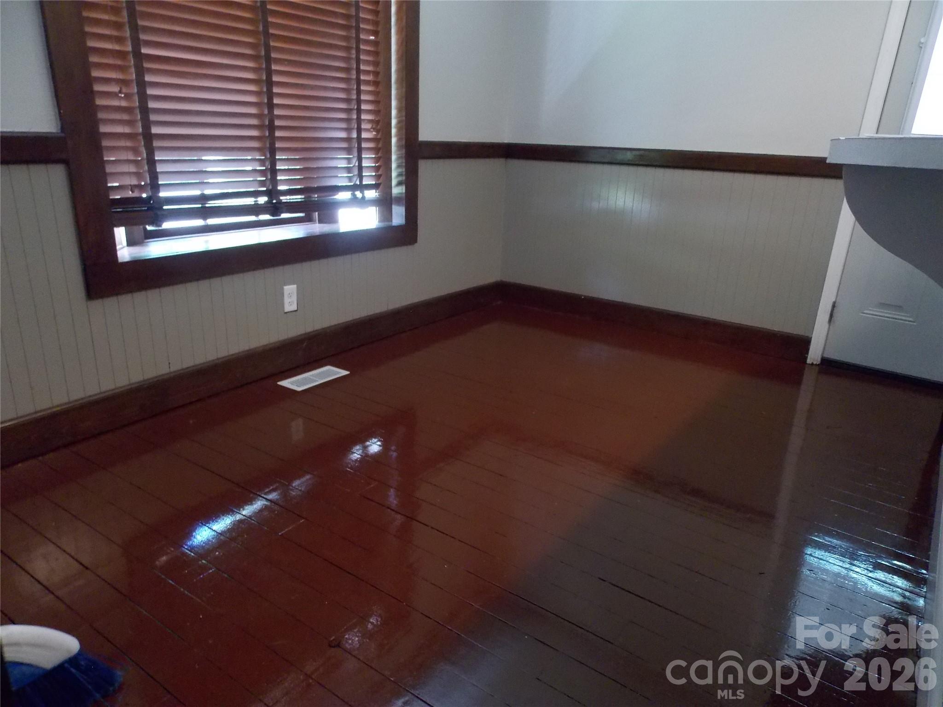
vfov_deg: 56.8
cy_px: 354
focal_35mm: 24
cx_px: 472
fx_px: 654
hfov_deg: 71.6
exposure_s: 1/8
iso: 400
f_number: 3.1
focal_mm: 4.3
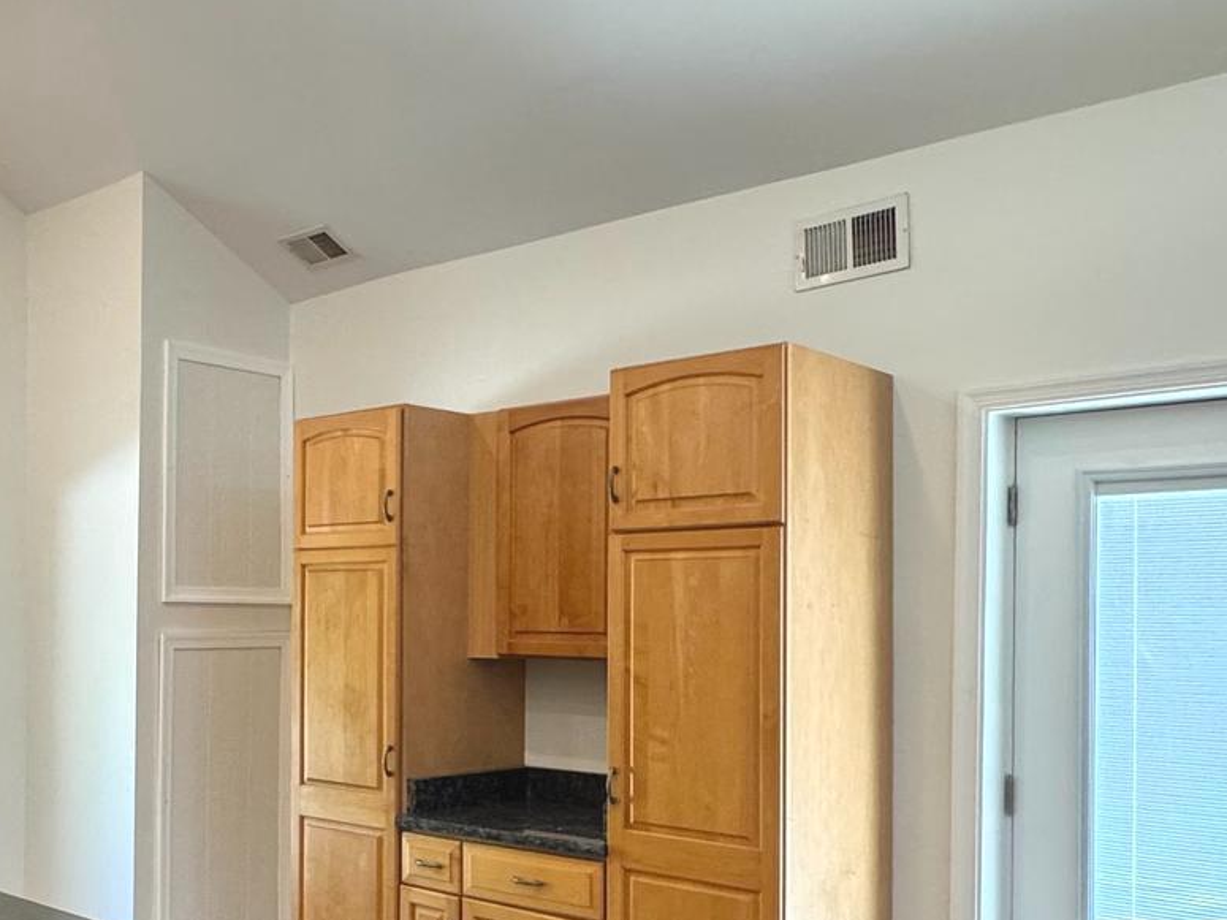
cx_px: 214
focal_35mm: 37
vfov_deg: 38.3
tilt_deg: -1.0
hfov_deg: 47.0
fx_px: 1311
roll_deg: -0.7
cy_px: 602
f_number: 2.2
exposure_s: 1/120
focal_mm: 2.22
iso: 250
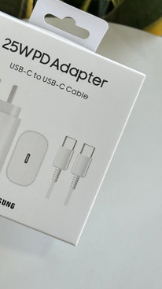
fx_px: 581
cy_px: 115
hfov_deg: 15.7
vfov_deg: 27.8
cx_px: 30
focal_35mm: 76
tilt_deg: -57.1
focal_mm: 6.76
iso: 64
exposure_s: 1/325
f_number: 1.78
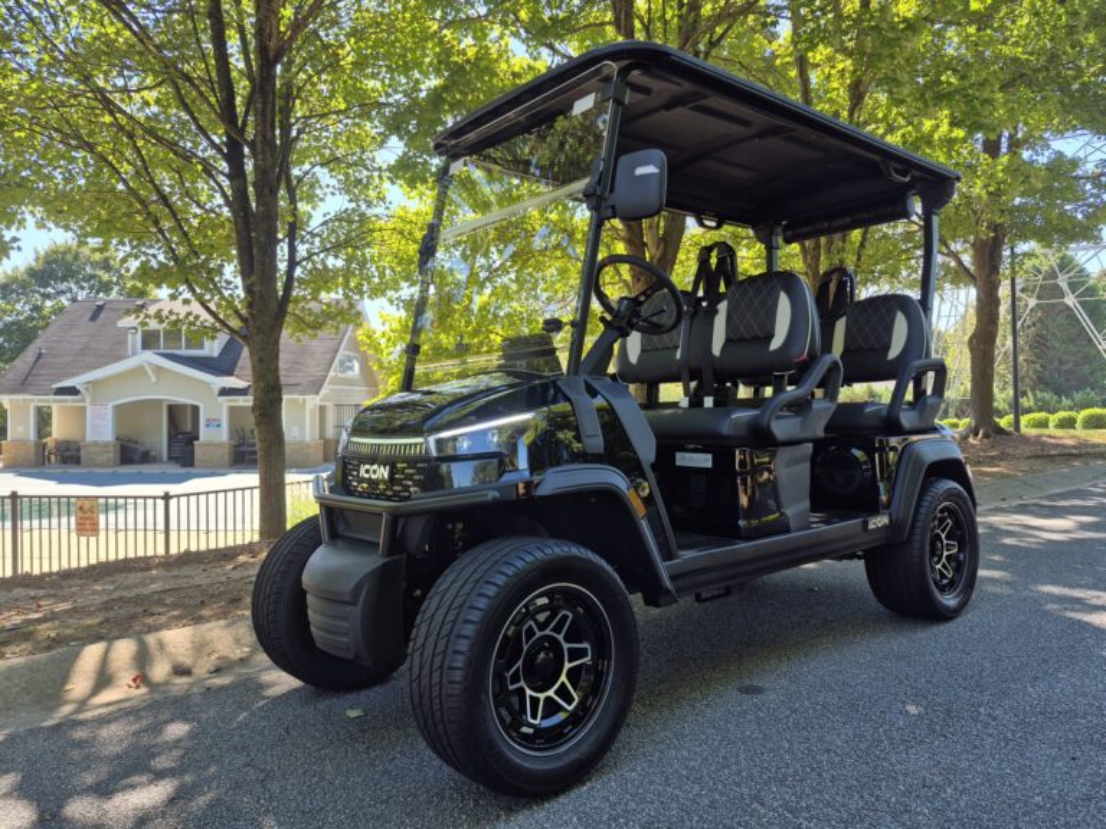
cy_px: 414
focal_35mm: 23
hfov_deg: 73.9
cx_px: 553
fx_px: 735
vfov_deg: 58.9
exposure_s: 1/384
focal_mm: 5.4
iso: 25
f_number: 1.8
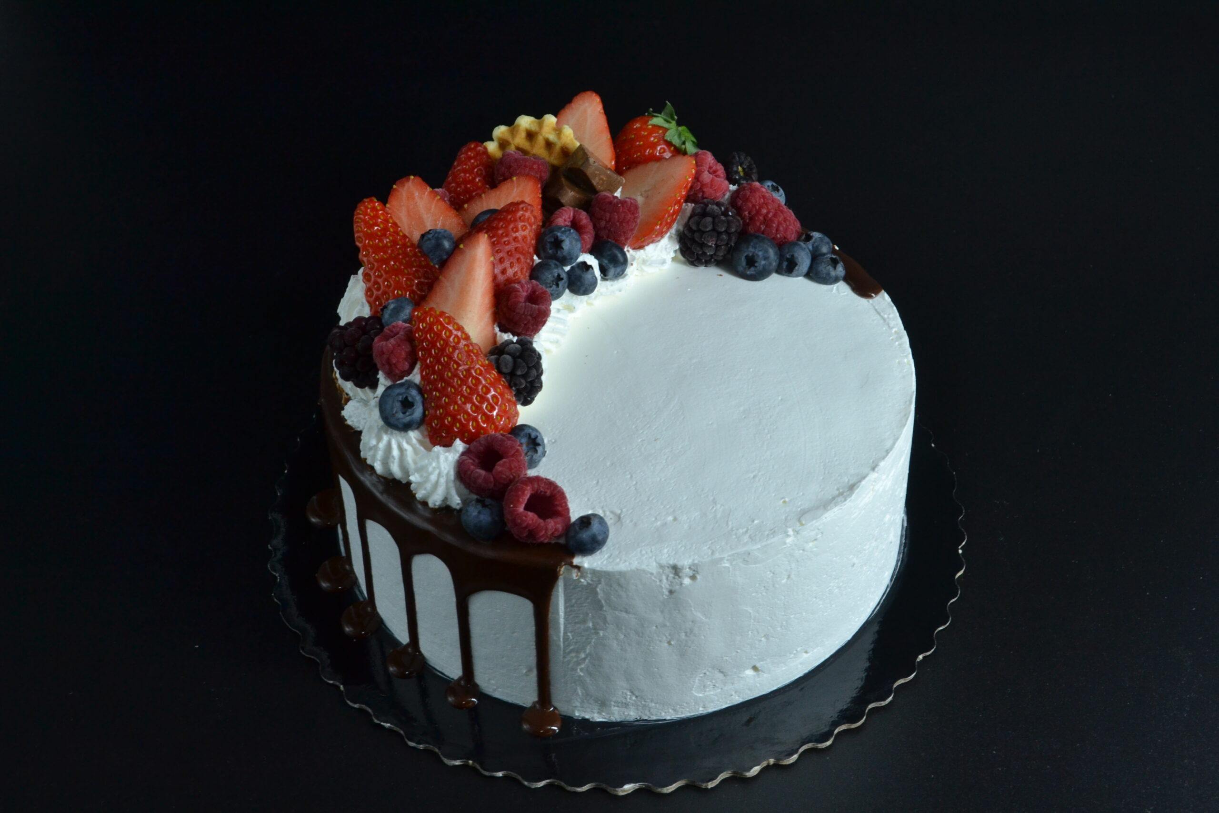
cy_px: 406
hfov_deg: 41.1
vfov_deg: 28.1
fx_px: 1625
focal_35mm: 48
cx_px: 610
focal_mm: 32
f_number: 13
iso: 800
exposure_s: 1/80
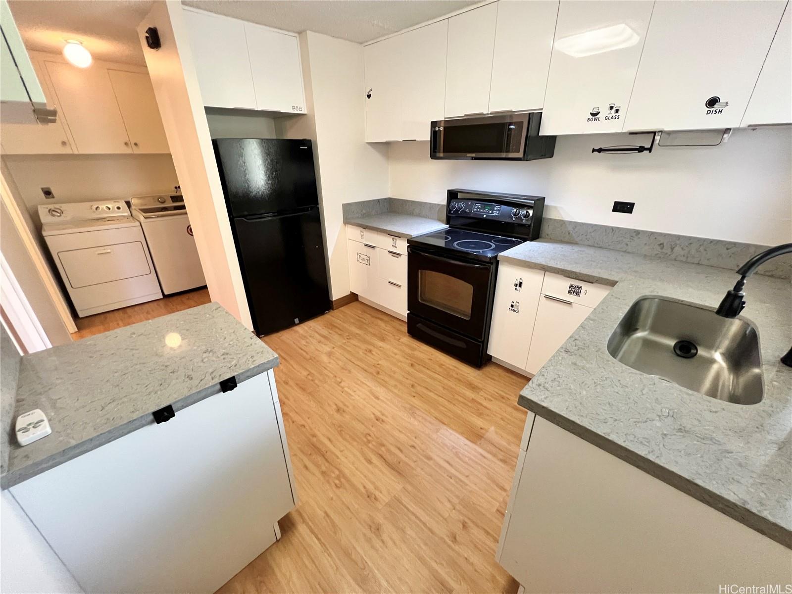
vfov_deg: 89.9
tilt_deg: -25.0
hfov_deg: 106.2
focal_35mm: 13
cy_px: 297
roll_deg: +0.3
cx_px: 396
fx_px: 297
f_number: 1.8
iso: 500
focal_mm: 1.57
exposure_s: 1/60
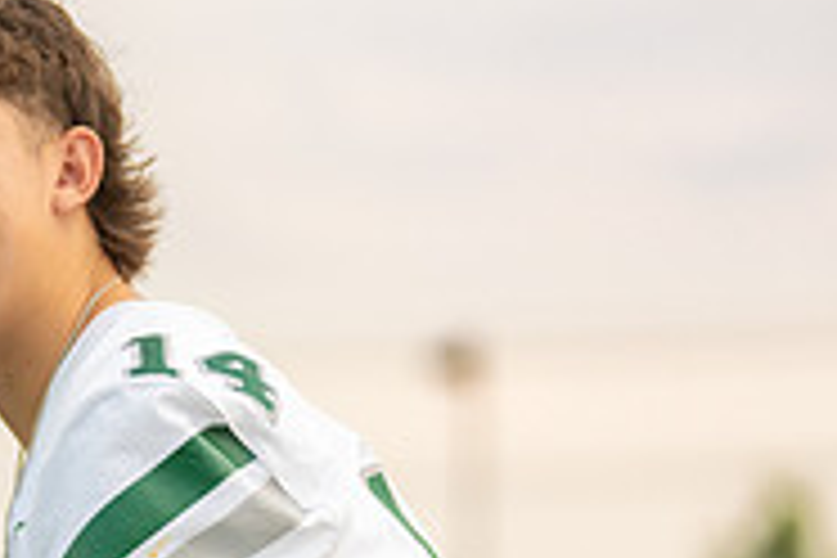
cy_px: 511
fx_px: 8346
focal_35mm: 359
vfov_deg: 3.8
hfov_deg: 5.7
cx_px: 22
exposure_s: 1/400
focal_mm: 115
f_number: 2.8
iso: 125
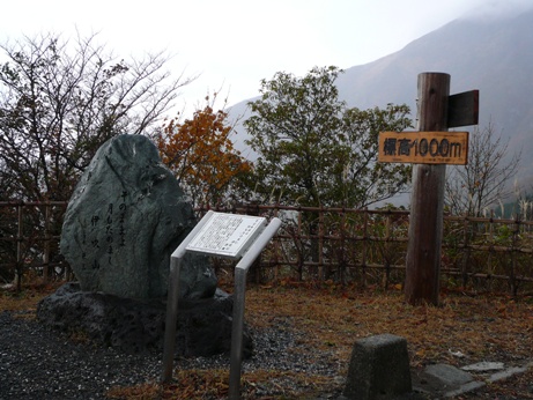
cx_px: 266
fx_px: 755
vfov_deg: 29.7
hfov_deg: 38.9
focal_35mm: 49
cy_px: 200
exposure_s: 1/125
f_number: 3.6
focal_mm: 8.1
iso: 100
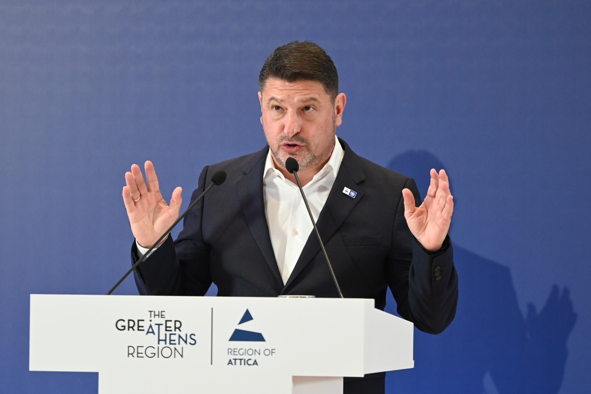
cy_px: 197
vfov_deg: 6.5
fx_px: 3447
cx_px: 296
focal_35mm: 210
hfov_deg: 9.8
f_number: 2.8
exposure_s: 1/250
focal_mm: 140
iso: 2000
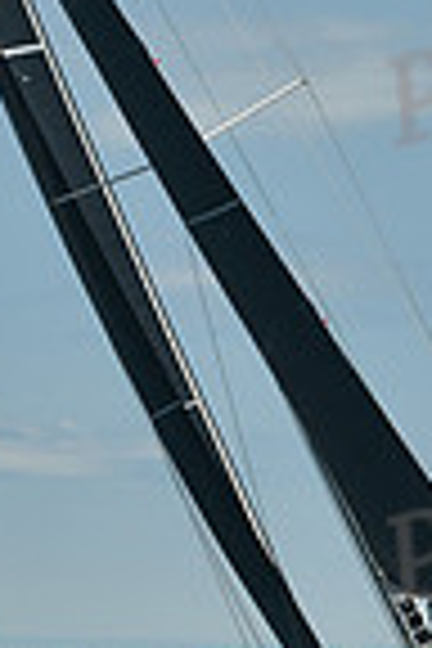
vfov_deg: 7.3
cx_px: 155
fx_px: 5058
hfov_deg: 4.9
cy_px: -140
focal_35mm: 281
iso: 320
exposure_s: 1/640
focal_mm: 70
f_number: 8
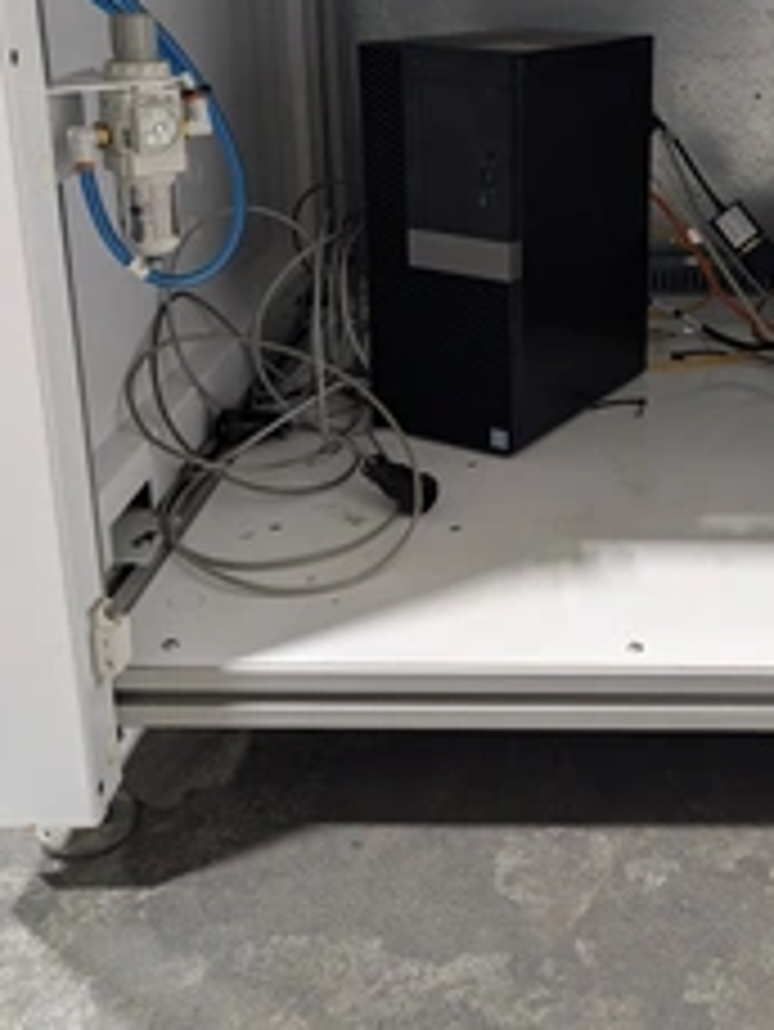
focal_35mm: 42
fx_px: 1251
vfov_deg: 43.9
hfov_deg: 33.2
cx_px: 641
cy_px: 319
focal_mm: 6.9
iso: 324
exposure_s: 1/149
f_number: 1.68
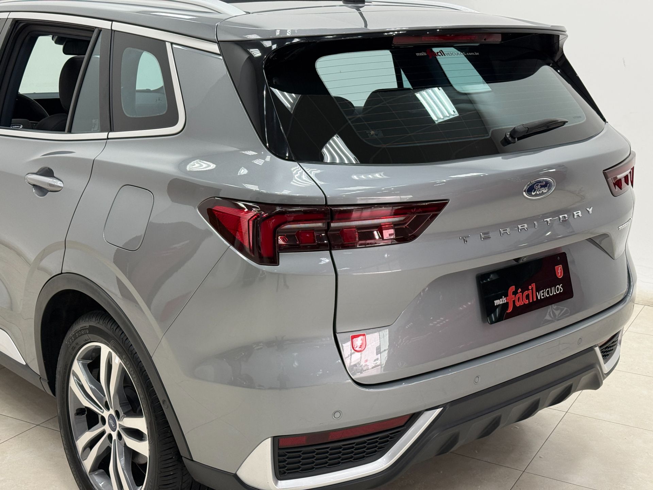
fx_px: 905
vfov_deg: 30.3
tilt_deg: -13.6
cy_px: 245
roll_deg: -0.8
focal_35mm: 48
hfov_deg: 39.7
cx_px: 326
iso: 160
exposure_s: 1/120
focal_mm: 6.76
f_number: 1.78
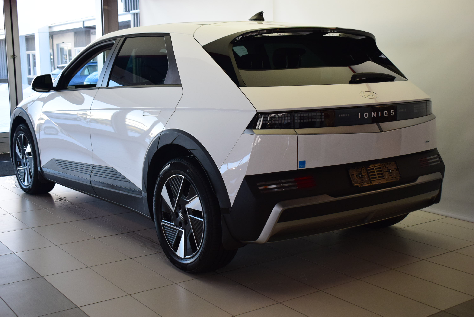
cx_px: 237
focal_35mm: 46
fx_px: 613
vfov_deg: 29.0
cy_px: 158
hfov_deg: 42.3
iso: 1600
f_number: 4.2
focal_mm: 31
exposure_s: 1/800
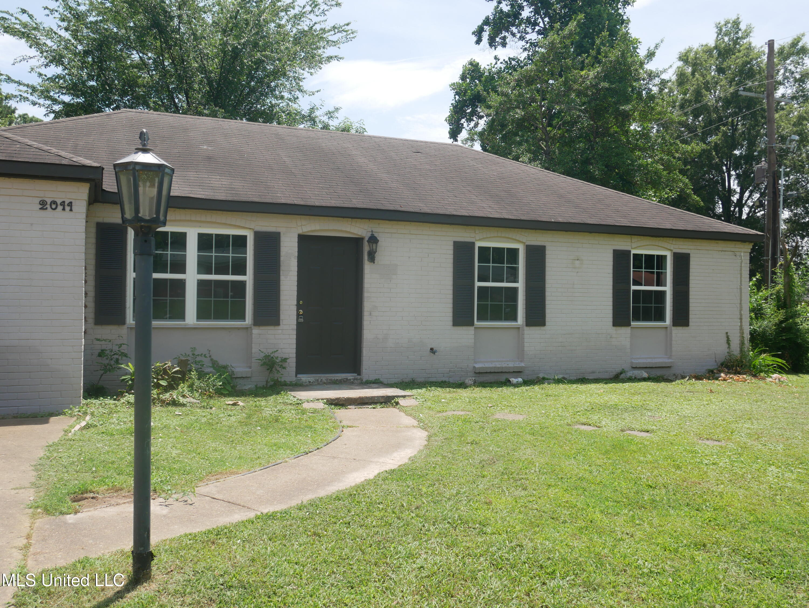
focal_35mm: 32
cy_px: 304
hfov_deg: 56.8
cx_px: 404
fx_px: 748
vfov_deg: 44.2
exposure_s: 1/320
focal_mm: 16
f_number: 7.1
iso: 200
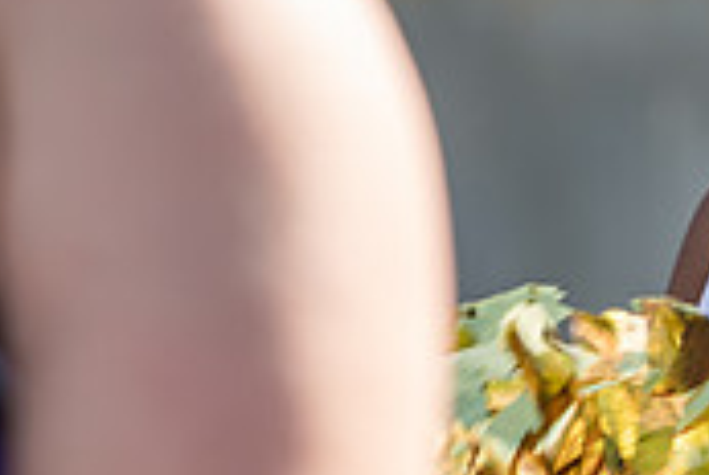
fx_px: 8582
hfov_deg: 4.7
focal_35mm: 435
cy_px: 43
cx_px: 697
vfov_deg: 3.2
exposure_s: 1/500
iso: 100
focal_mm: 130
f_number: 3.5
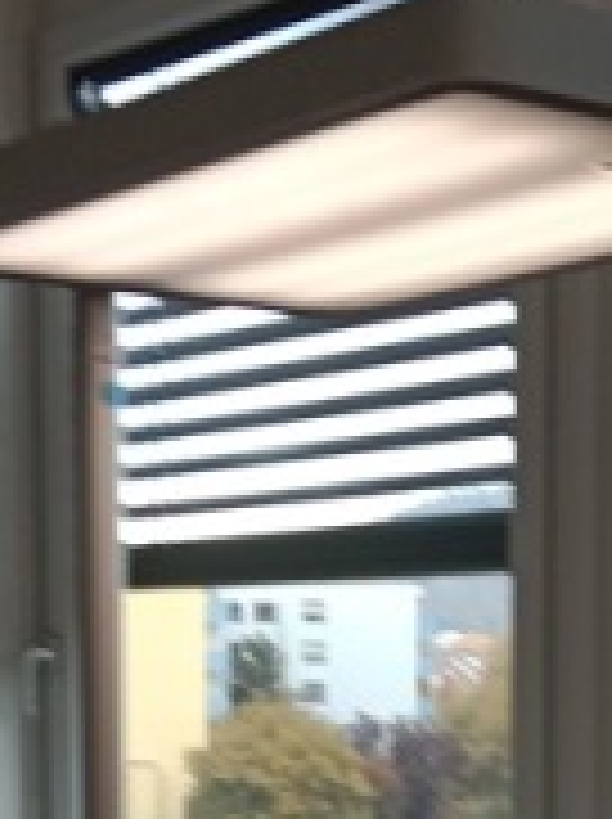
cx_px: 360
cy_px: 868
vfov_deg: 19.9
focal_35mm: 95
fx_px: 2245
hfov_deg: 15.5
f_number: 2.2
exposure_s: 1/50
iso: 136
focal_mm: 3.65
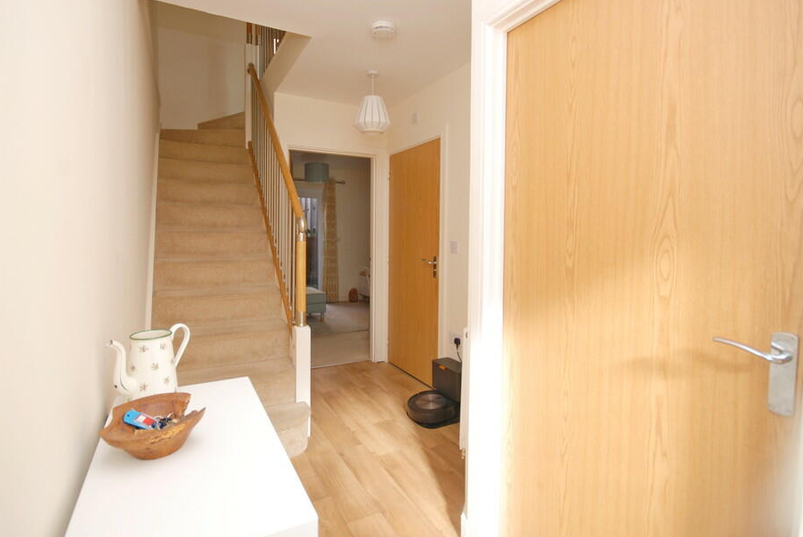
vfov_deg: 70.4
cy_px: 246
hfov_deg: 93.1
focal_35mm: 17
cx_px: 379
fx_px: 379
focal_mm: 10
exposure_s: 1/60
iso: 160
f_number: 5.6
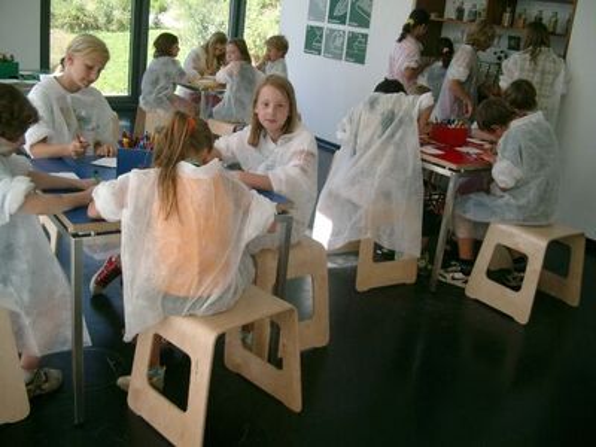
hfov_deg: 50.1
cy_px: 224
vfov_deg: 38.7
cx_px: 298
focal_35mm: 37
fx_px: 637
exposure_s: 1/250
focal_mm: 7.6
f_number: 2.6
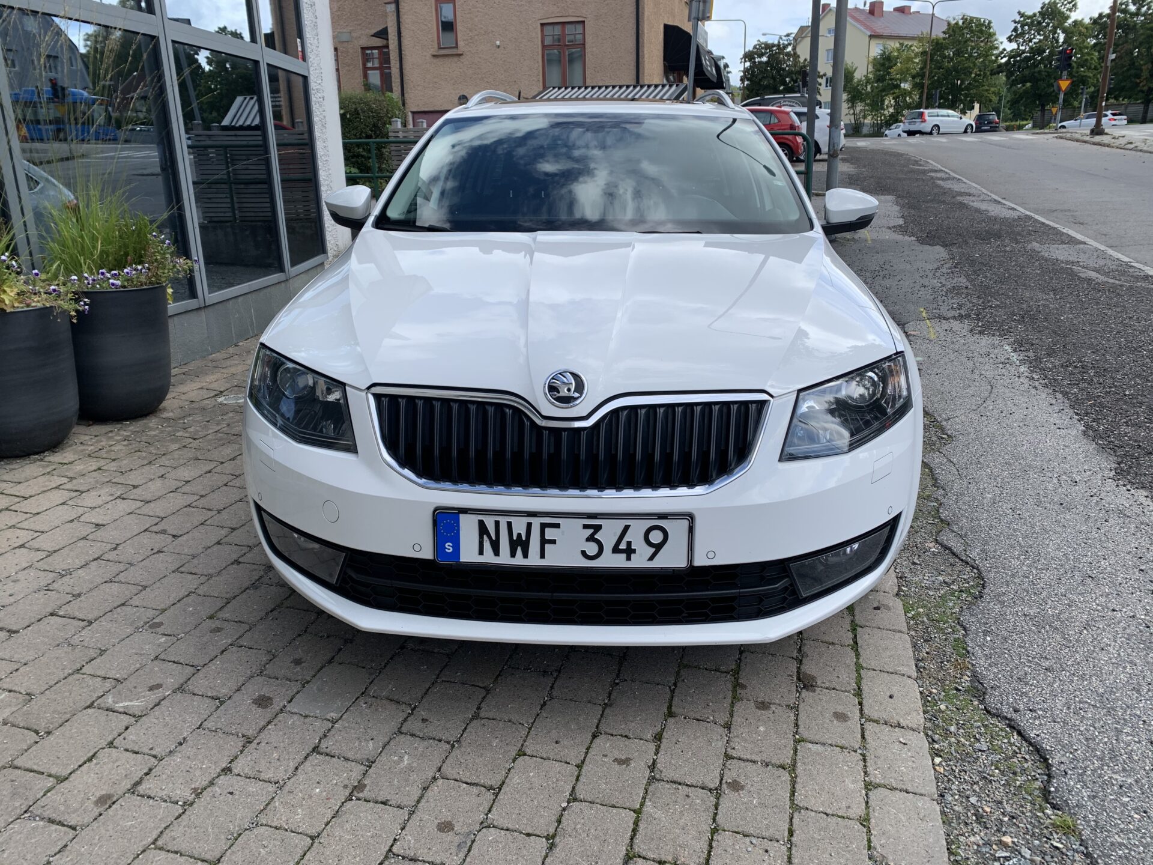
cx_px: 576
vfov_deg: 53.1
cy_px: 432
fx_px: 866
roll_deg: +0.5
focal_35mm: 26
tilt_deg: -16.2
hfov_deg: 67.3
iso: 25
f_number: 1.8
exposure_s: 1/962
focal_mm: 4.25
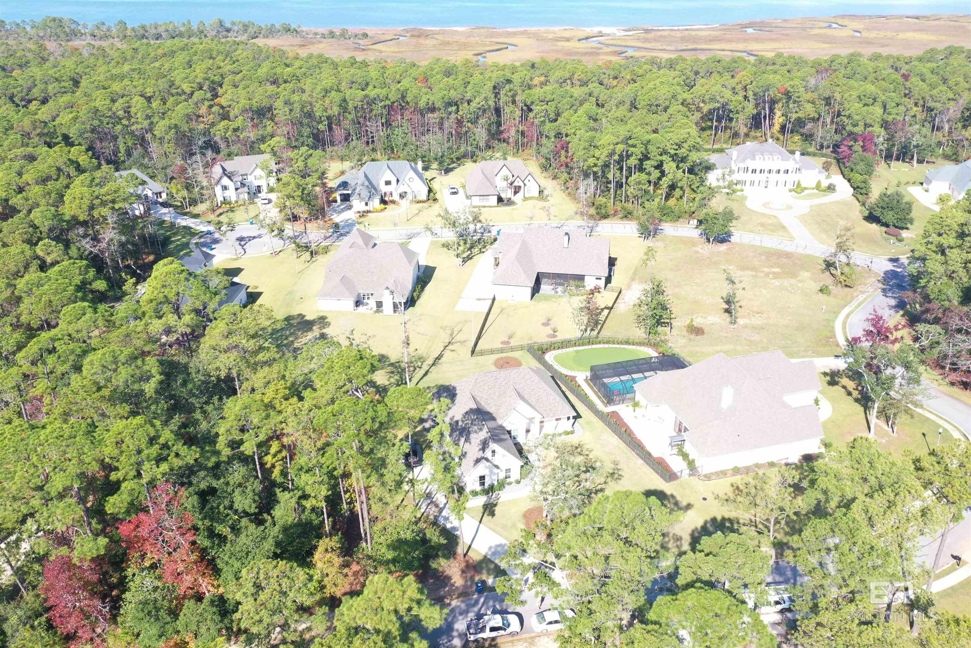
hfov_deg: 65.5
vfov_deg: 46.4
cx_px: 486
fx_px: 755
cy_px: 324
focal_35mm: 28
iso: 100
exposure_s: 1/200
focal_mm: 10.26
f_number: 5
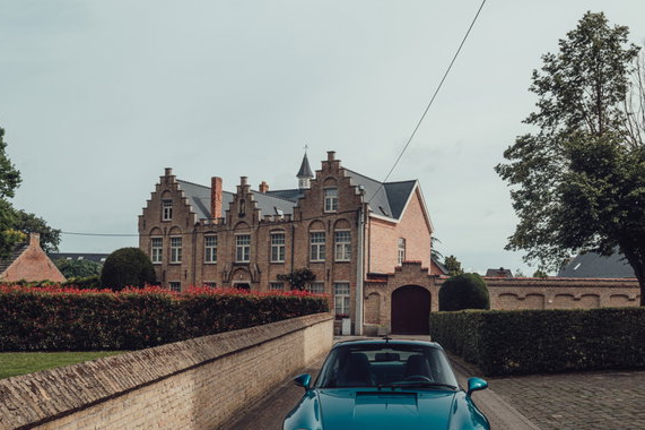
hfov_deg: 54.1
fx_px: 627
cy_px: 282
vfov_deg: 37.5
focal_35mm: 35
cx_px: 384
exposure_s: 1/160
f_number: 7.1
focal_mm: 26
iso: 100
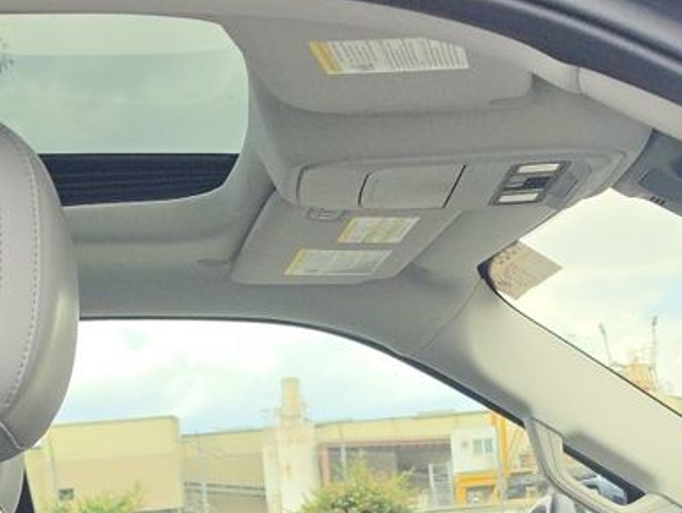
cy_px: 955
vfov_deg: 13.7
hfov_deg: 20.6
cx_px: 423
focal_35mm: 95
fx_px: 1873
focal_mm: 6.5
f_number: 1.4
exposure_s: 1/2210
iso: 63
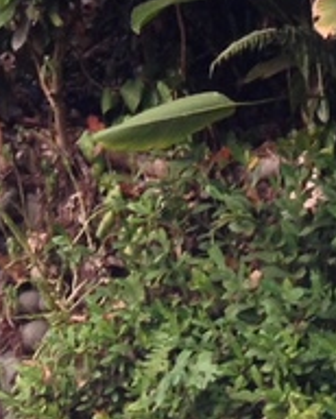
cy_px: -445
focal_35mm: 213
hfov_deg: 7.1
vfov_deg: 8.5
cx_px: -260
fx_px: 2643
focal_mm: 4.28
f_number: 2.4
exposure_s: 1/24
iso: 50
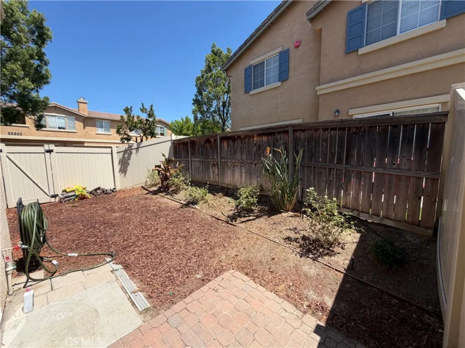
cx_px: 232
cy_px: 174
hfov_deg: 102.1
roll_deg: +0.8
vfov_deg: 85.7
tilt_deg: -6.6
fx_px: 188
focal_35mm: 14
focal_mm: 2.22
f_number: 2.2
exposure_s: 1/770
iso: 25
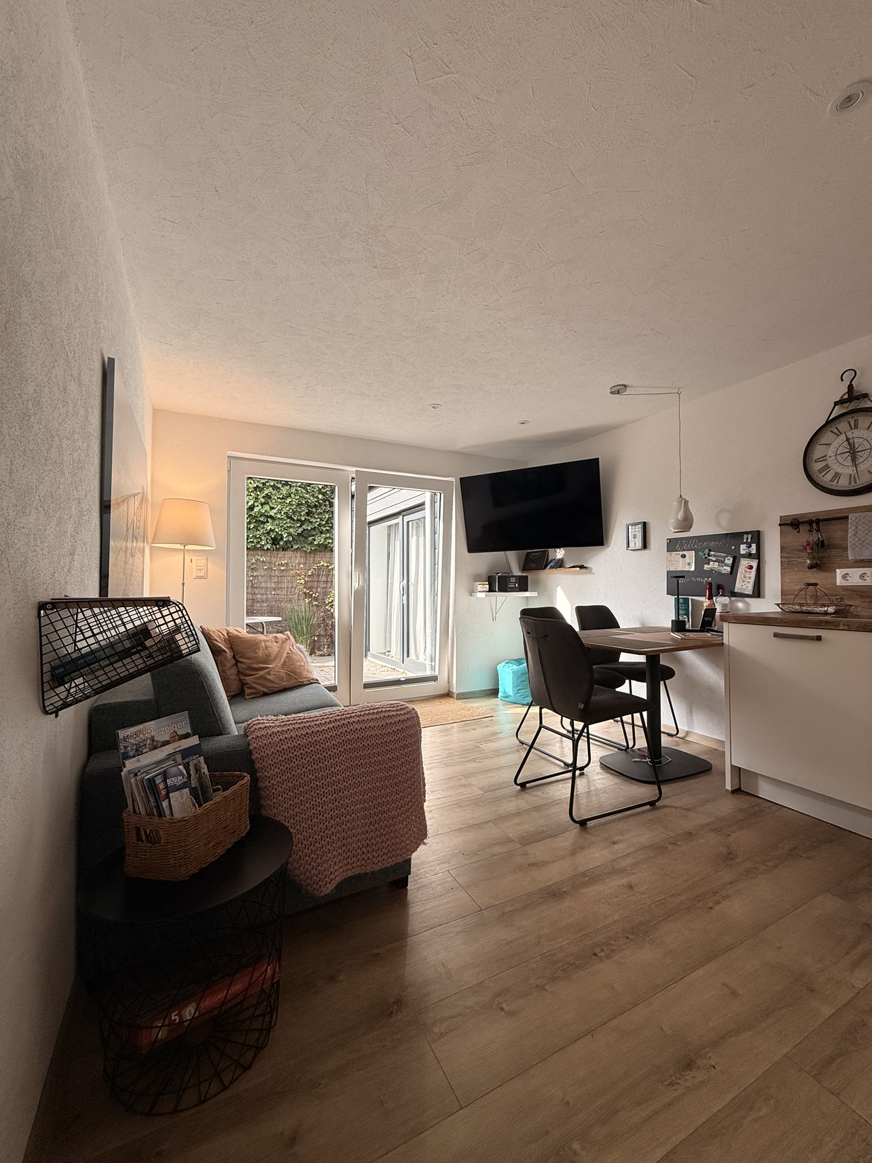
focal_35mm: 14
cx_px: 436
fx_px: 470
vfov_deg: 102.1
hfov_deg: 85.7
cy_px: 582
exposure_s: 1/160
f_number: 2.2
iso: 64
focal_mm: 2.22
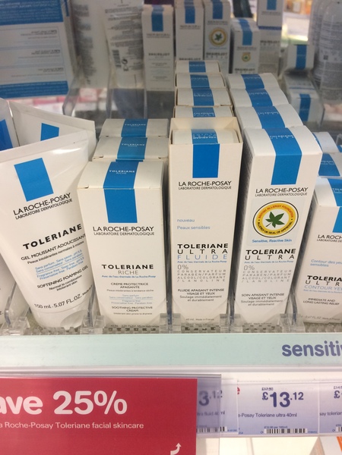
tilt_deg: -36.3
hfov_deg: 48.2
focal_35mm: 29
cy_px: 228
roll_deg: +3.9
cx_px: 171
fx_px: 382
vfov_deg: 61.7
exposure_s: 1/33
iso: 50
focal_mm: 4.15
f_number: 2.2
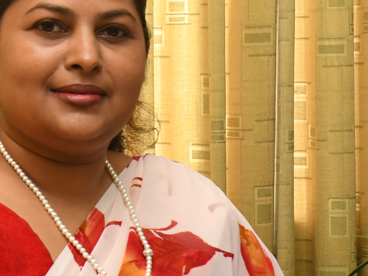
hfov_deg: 12.8
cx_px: 127
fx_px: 1637
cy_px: 185
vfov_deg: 9.6
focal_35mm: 154
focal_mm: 34
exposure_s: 1/60
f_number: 7.1
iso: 800
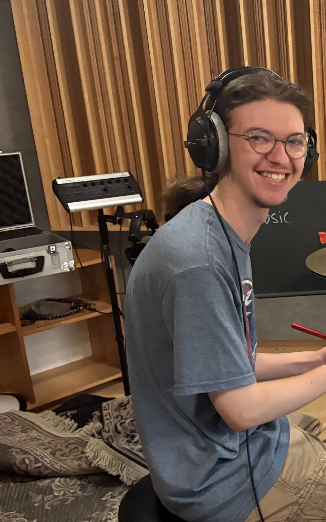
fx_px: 753
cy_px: 314
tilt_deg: -20.6
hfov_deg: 21.2
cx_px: 468
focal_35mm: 53
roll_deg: -0.5
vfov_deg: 38.0
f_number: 1.6
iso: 500
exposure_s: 1/30
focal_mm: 5.96
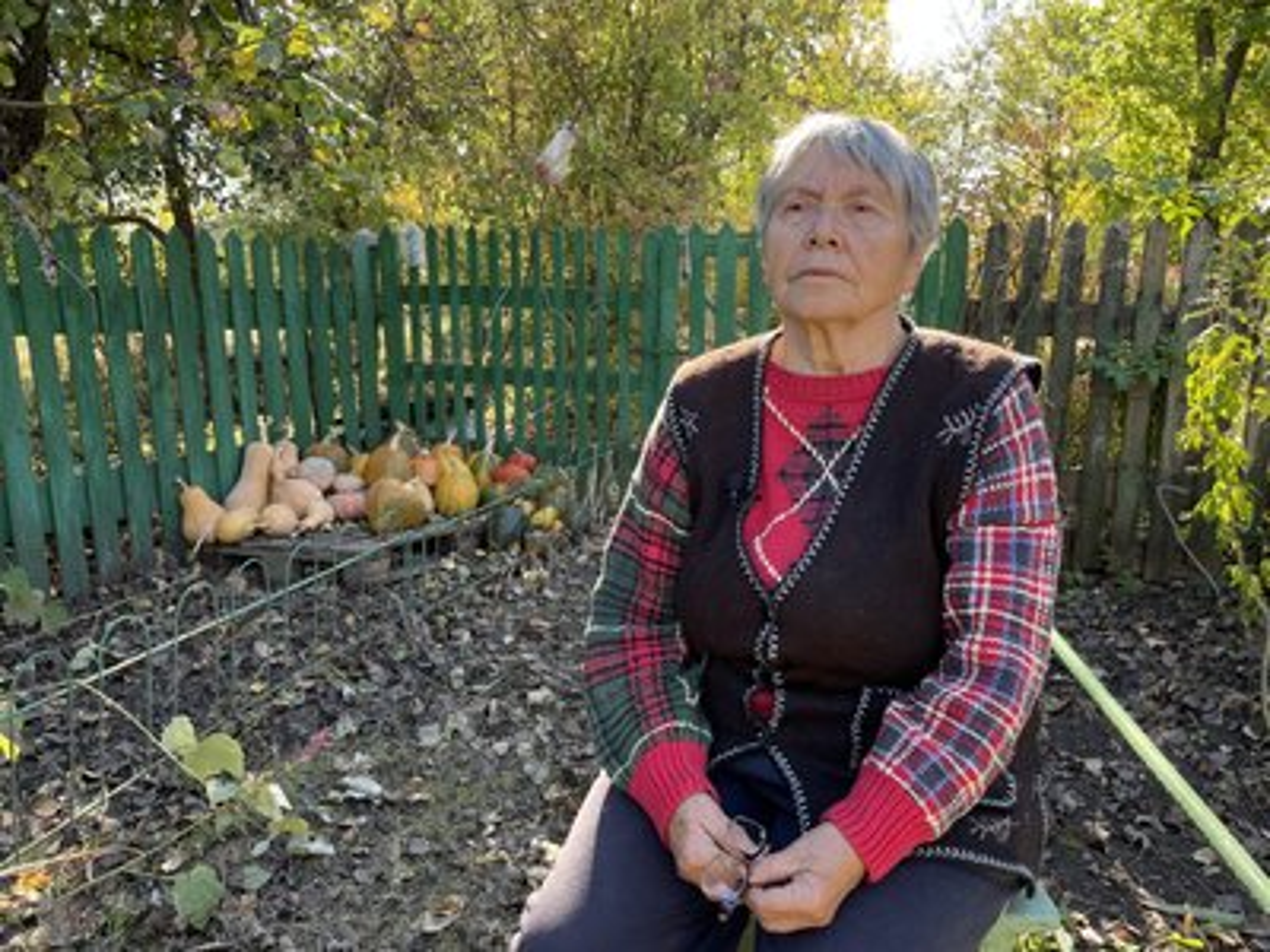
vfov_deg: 53.1
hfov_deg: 67.3
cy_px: 476
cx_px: 635
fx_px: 954
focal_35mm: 26
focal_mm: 4.2
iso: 32
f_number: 1.6
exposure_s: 1/318
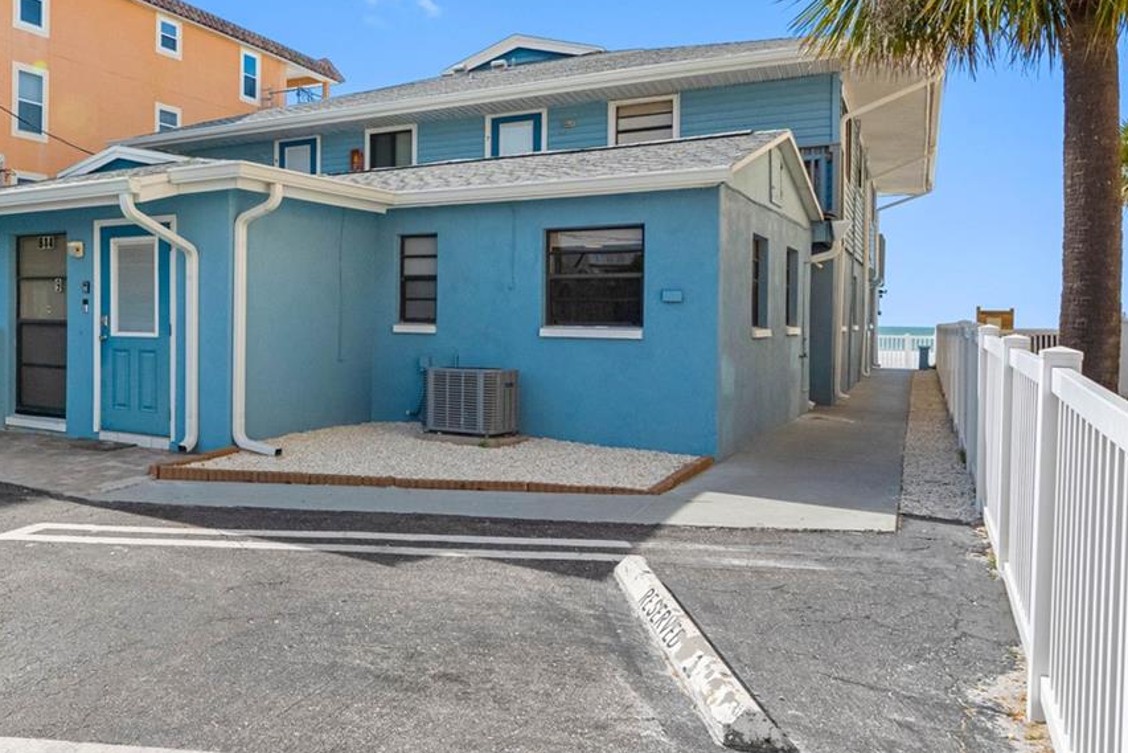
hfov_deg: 56.8
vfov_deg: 43.5
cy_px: 311
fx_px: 940
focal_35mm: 30
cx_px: 205
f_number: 11
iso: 1600
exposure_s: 1/2500
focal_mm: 16
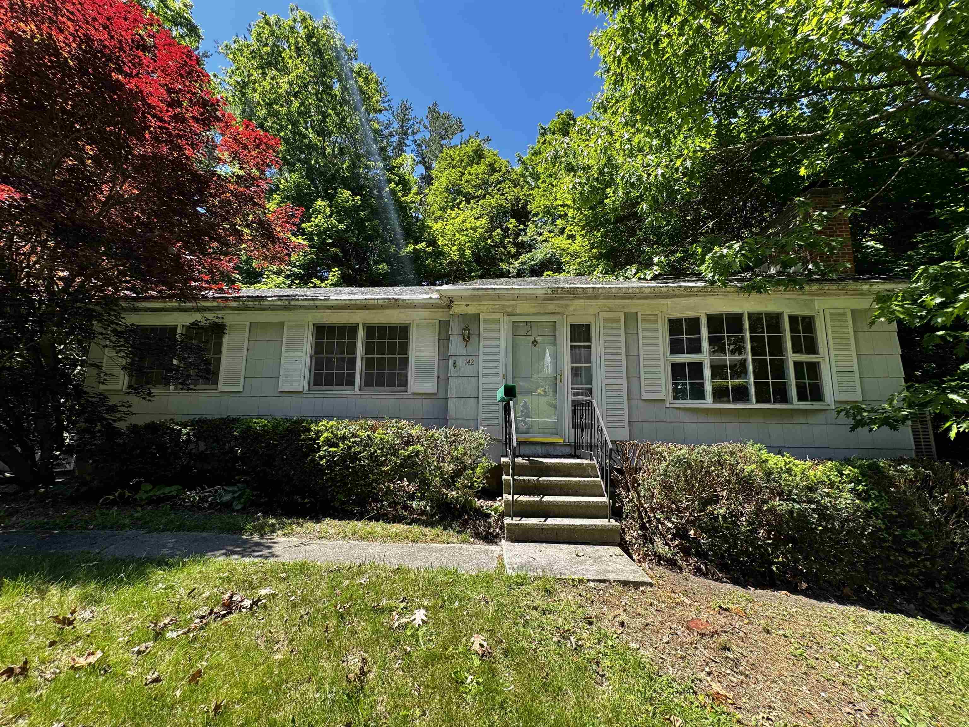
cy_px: 364
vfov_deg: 85.7
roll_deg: -1.3
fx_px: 392
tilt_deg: +7.9
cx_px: 484
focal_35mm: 14
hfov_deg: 102.1
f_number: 2.2
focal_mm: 2.22
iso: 40
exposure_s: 1/448
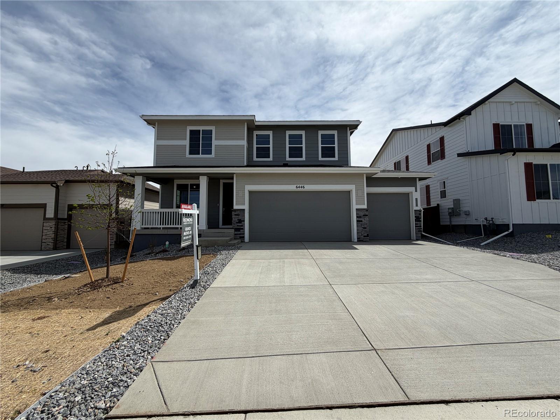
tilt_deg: +4.6
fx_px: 226
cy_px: 210
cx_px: 280
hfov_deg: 102.1
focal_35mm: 14
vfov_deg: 85.7
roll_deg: +0.4
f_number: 2.2
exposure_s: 1/1572
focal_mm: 2.22
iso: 20
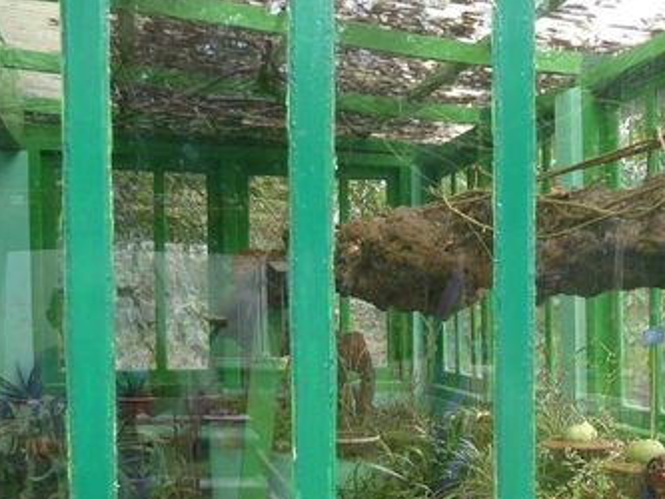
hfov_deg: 31.8
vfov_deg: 24.2
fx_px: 1153
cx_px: 473
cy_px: 375
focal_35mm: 60
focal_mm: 4.3
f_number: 3.3
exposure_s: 1/60
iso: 100
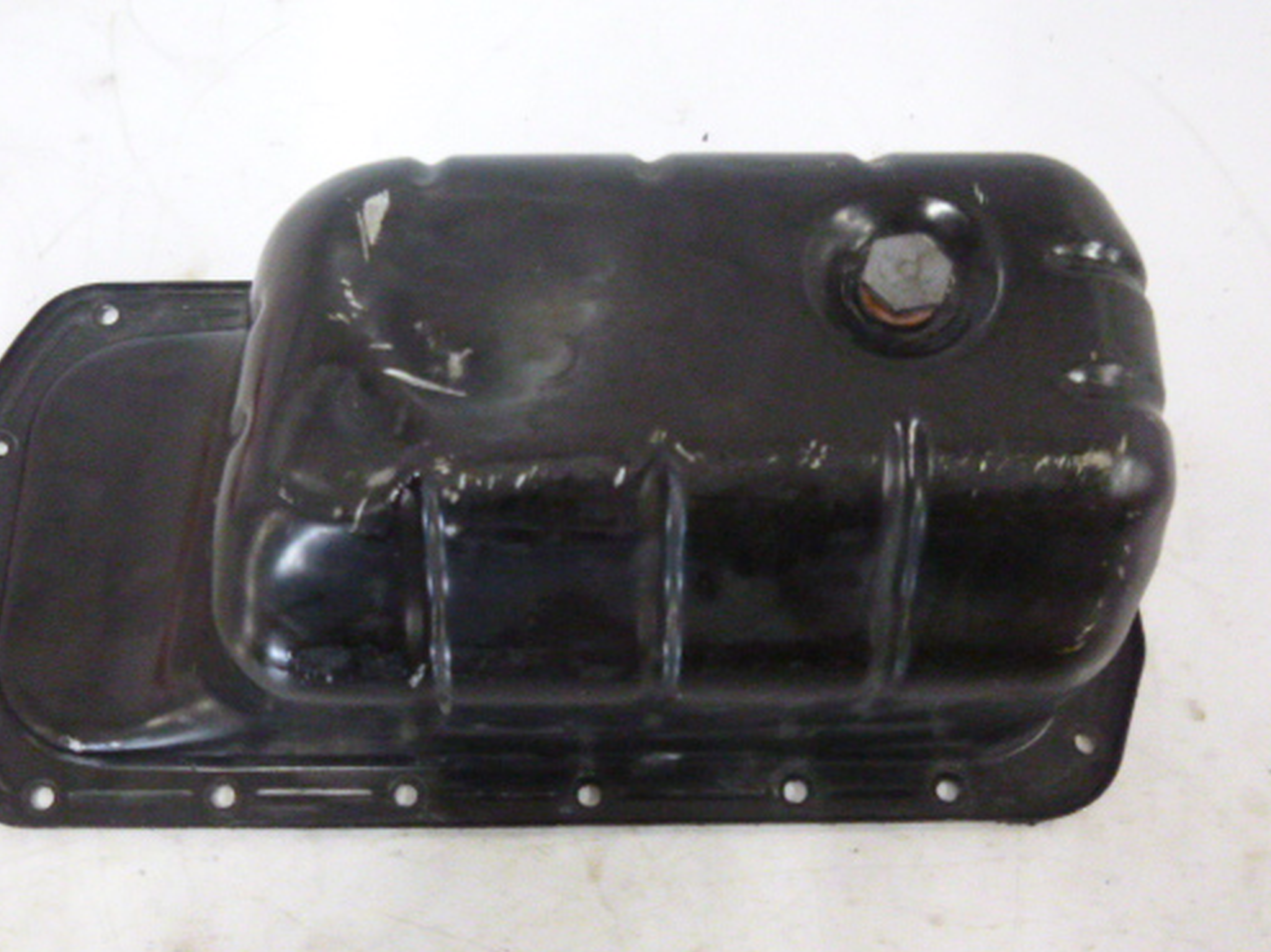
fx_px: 1284
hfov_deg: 52.5
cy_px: 574
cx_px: 553
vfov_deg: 40.5
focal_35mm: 35
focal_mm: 4.8
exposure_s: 1/13
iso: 800
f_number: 4
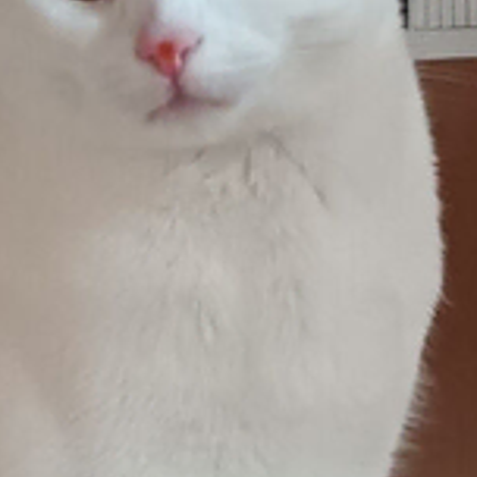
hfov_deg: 8.9
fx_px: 3071
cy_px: 428
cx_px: 86
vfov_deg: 8.8
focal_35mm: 197
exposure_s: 1/17.1
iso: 3251
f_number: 1.75
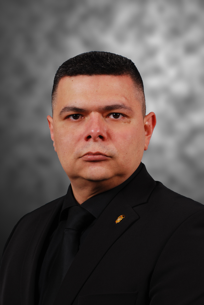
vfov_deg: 18.9
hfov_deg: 12.7
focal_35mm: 108
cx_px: 102
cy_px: 152
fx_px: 915
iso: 100
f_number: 9
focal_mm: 72
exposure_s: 1/3
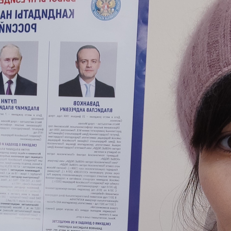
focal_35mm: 48
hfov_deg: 35.3
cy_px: 215
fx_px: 362
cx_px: 104
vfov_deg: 33.2
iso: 87
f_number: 2.45
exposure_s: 1/50
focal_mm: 3.49
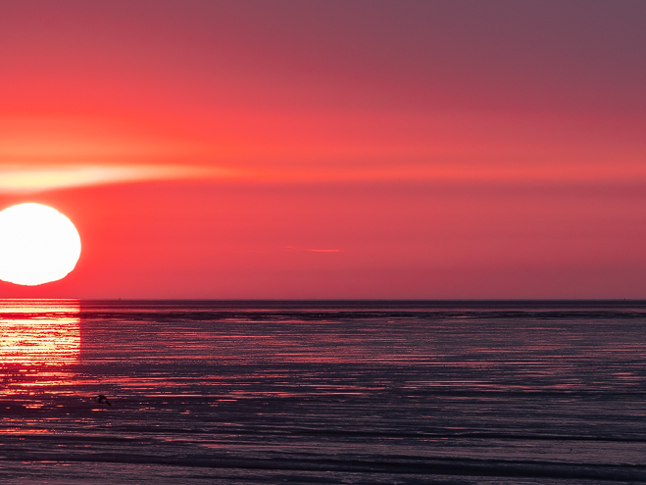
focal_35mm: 546
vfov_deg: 2.7
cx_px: 208
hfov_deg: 3.6
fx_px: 10195
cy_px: 154
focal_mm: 150
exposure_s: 1/250
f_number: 5.6
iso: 500
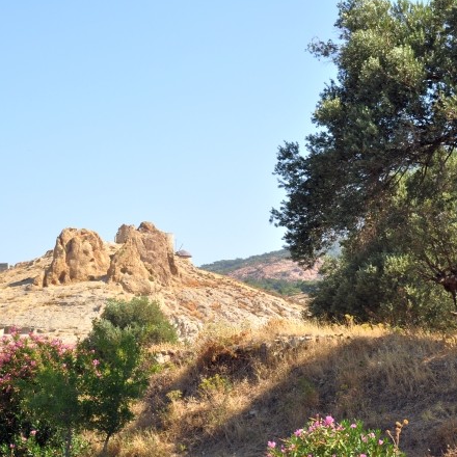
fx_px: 1389
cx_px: 147
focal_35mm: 93
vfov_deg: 18.7
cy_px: 227
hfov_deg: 18.6
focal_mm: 48
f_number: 10
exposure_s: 1/250
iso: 200
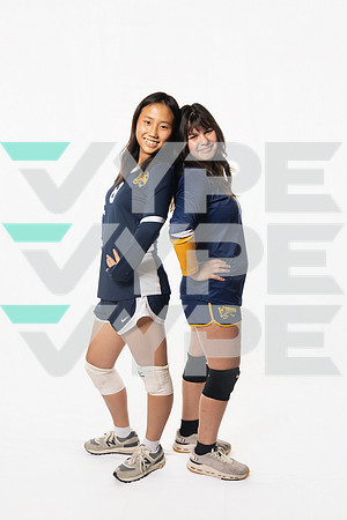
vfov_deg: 48.0
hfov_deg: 33.1
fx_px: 584
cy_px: 260
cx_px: 174
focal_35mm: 40
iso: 400
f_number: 7.1
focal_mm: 40.4
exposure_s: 1/200
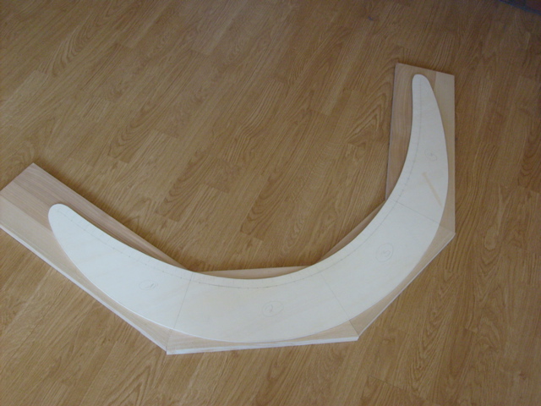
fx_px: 672
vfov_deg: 33.6
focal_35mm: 43
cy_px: 203
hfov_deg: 43.9
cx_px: 270
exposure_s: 1/45
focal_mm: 7.2
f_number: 3
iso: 160
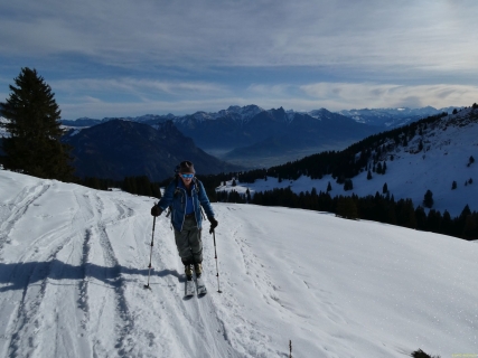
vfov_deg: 56.8
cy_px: 179
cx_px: 239
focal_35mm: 24
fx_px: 331
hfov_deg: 71.6
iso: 80
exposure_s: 1/1000
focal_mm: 4.3
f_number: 7.1
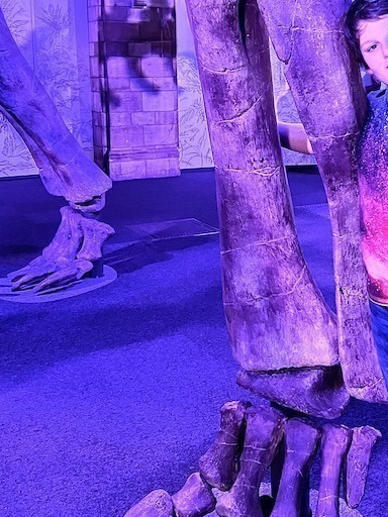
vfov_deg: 36.6
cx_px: 257
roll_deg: +0.5
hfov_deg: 27.9
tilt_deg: -9.2
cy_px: 193
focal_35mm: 52
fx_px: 777
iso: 640
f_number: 1.5
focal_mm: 5.7
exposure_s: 1/40
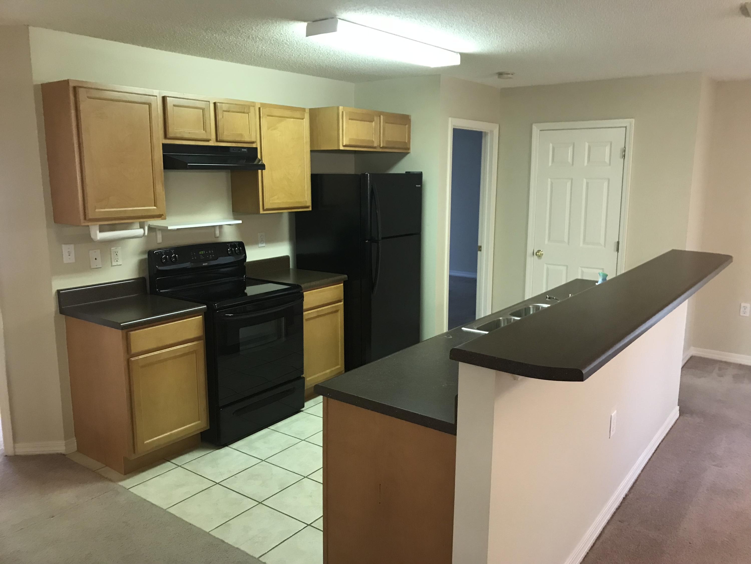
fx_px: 607
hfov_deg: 63.4
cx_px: 376
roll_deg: +0.1
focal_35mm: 28
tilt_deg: -9.2
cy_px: 282
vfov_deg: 49.7
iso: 64
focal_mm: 3.99
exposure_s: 1/15
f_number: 1.8
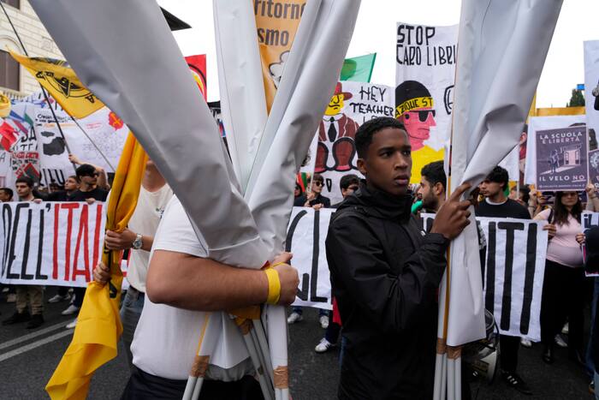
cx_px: 300
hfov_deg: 73.7
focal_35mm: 24
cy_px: 200
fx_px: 399
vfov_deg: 53.2
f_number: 5.6
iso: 400
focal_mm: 24
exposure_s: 1/500
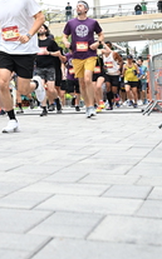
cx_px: -19
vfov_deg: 25.8
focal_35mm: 77
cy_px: 20
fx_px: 548
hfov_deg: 16.3
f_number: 4
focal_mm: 28.5
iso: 2000
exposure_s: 1/640
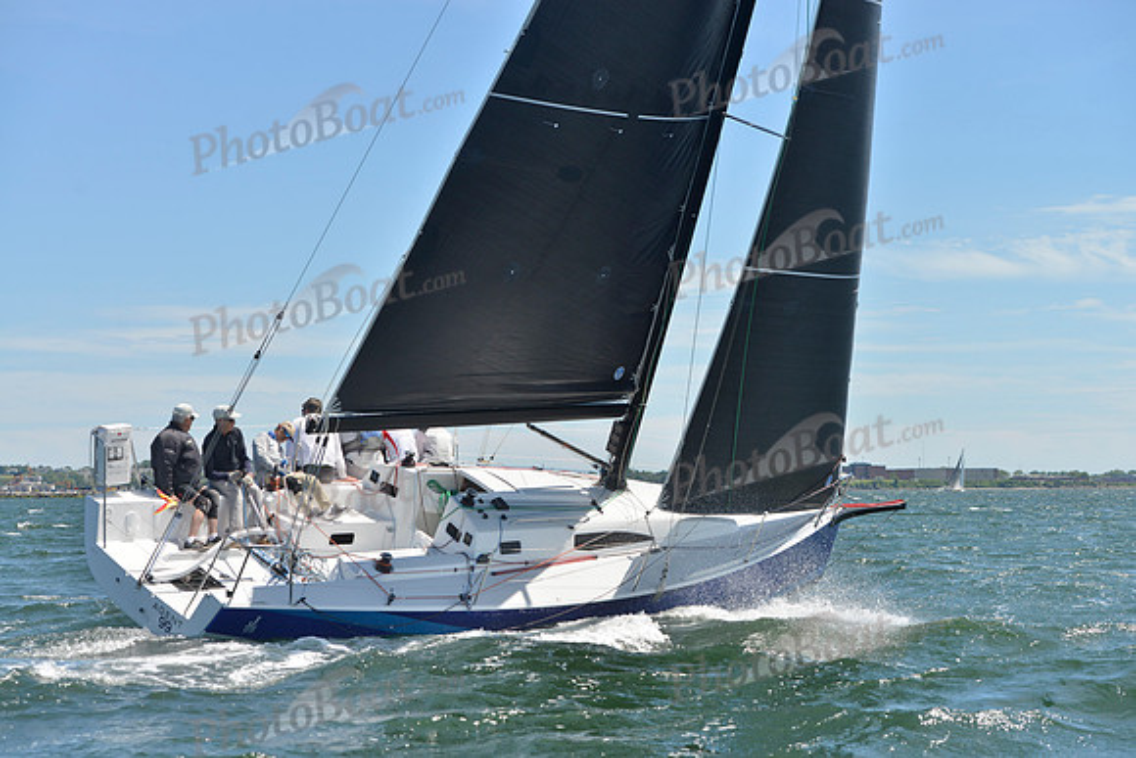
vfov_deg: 19.5
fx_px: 2209
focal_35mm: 70
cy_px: 379
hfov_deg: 28.8
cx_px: 568
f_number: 6.3
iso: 280
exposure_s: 1/1250
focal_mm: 70
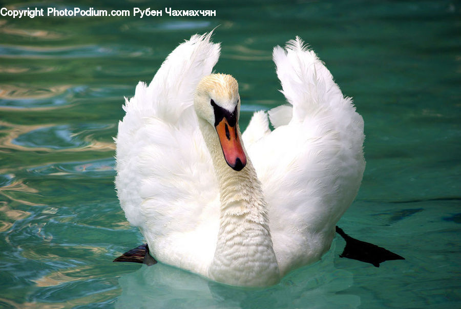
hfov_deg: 9.1
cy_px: 154
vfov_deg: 6.1
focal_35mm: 225
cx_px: 230
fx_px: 2884
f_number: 5.6
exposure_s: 1/250
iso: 100
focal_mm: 150
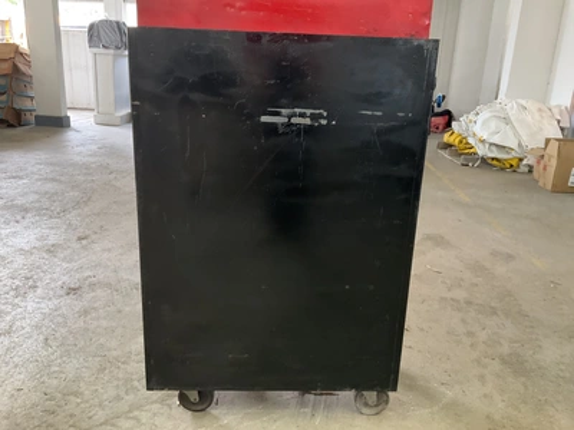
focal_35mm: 29
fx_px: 481
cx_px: 287
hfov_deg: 61.7
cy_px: 215
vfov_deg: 48.2
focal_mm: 3
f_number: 1.8
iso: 250
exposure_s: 1/60
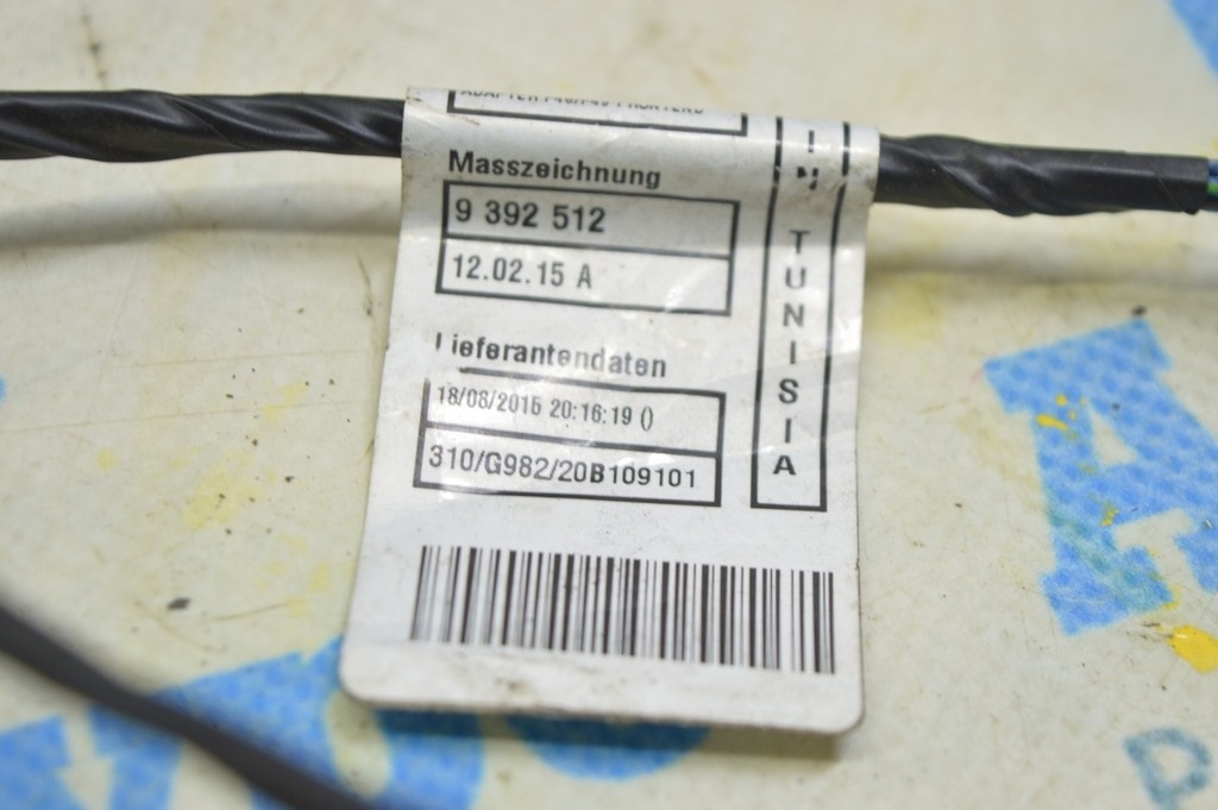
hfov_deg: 27.0
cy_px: 405
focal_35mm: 75
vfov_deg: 18.2
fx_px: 2535
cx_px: 609
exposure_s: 1/20
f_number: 5.6
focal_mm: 50
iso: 400
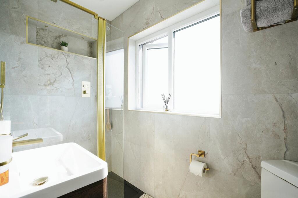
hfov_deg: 96.7
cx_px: 149
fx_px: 132
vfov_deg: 73.8
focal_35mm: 16
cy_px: 99
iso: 800
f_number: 9
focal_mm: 16
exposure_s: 1/125
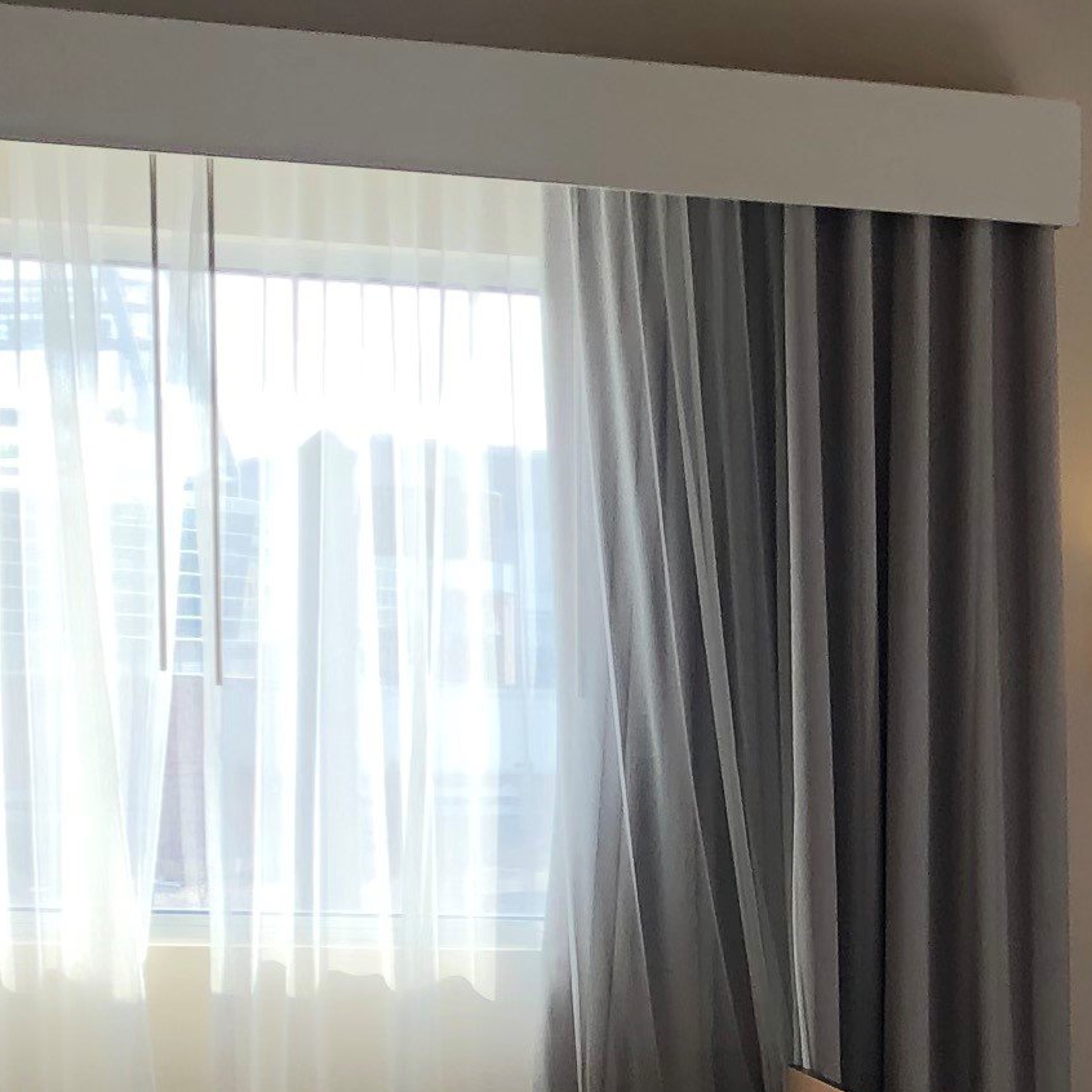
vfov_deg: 14.2
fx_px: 4211
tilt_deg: -8.7
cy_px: 1404
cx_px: 1576
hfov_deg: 14.0
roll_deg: -2.0
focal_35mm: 118
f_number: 1.8
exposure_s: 1/120
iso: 25
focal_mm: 3.99
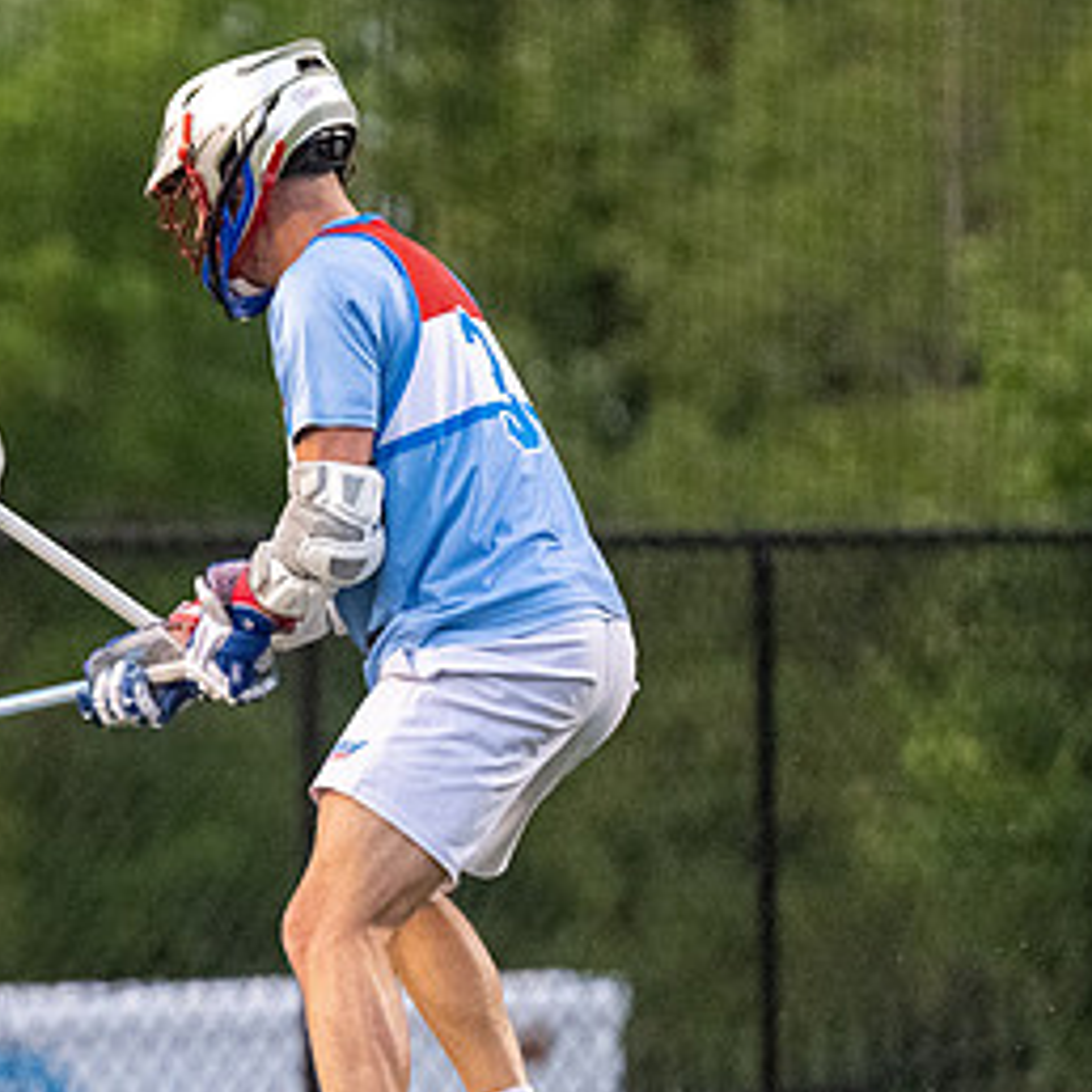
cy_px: 566
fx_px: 54285
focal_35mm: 1521
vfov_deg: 1.2
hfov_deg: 1.2
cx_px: -504
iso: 6400
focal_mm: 500
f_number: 5.6
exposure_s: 1/1000
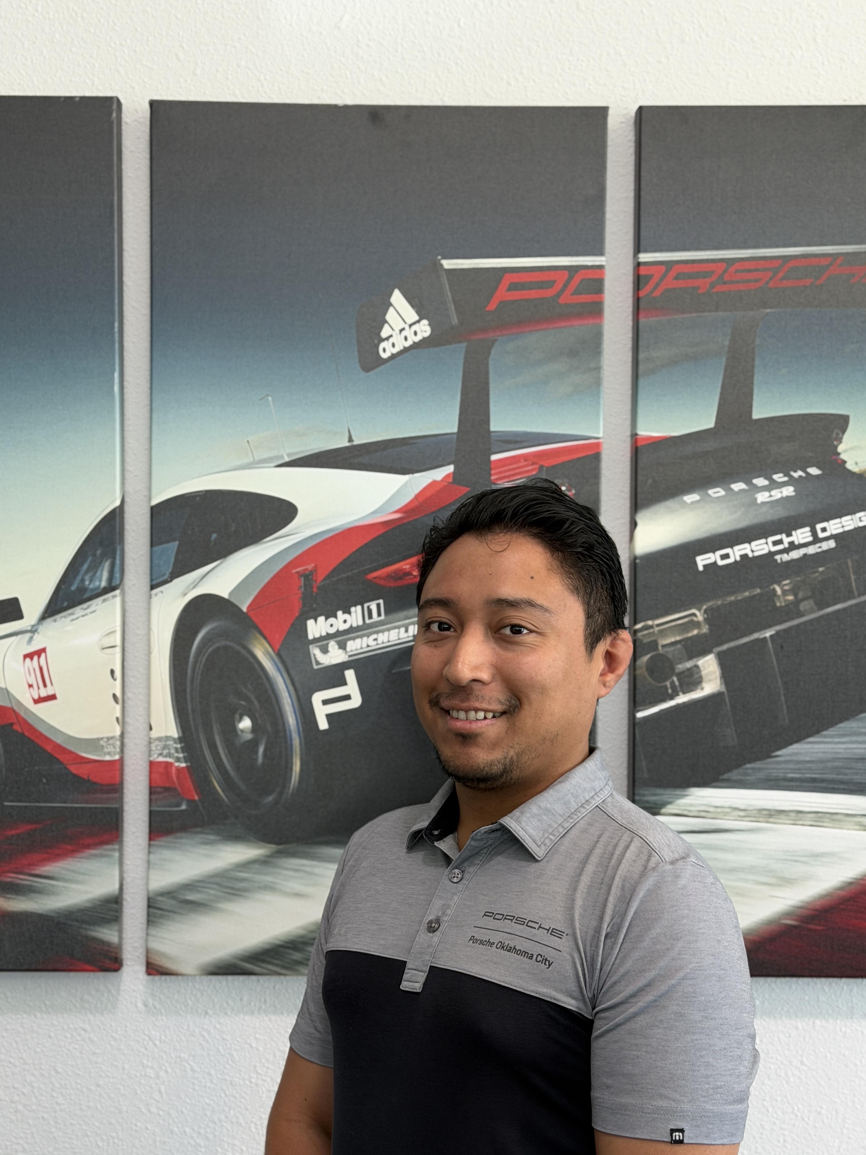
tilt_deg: -2.0
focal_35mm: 56
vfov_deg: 34.3
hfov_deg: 26.1
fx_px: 1868
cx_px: 409
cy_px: 618
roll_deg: -0.6
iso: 64
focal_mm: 6.76
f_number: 1.78
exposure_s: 1/60
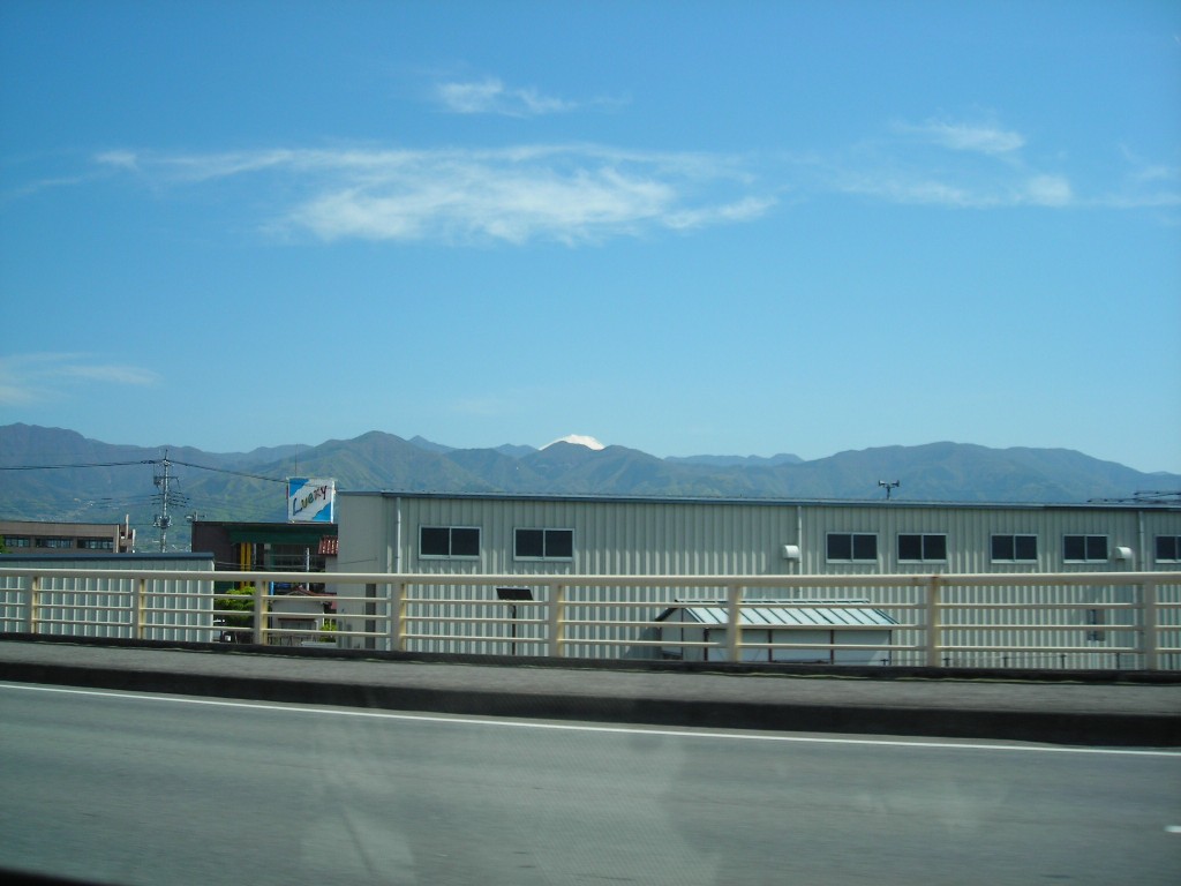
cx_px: 590
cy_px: 443
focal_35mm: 41
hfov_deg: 45.8
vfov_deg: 35.1
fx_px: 1399
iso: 50
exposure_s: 1/153
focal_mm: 6.8
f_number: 6.6
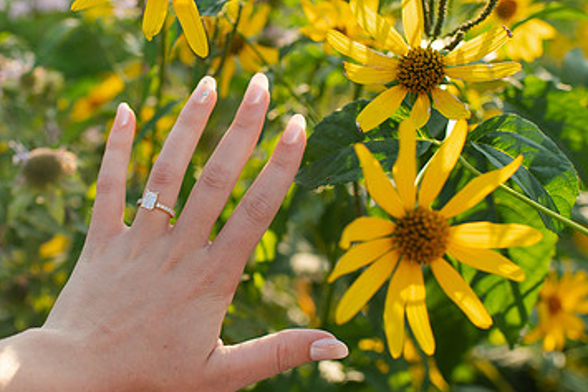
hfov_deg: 31.8
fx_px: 1013
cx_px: 153
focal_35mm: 62
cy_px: 190
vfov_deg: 21.9
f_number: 3.2
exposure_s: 1/500
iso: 110
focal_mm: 35
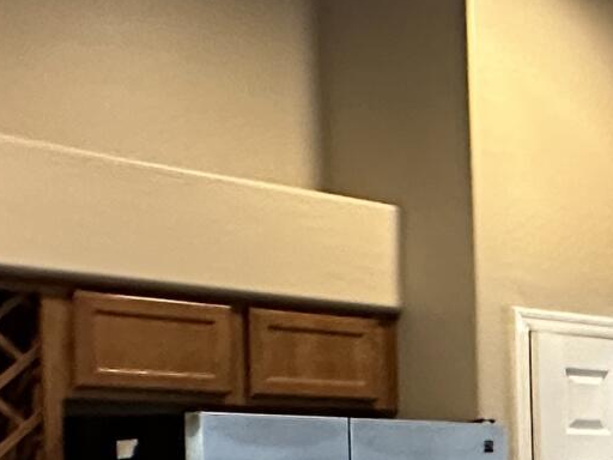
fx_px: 1452
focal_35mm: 82
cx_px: 1169
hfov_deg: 17.9
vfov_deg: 17.3
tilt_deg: -1.1
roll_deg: +0.7
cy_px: 519
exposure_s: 1/60
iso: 640
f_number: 2.2
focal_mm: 2.22
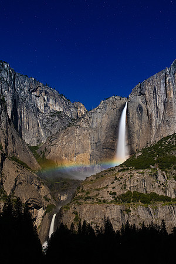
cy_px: 125
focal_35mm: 46
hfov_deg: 29.4
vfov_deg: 43.0
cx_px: 100
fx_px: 335
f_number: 4
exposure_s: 15
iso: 1250
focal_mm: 29
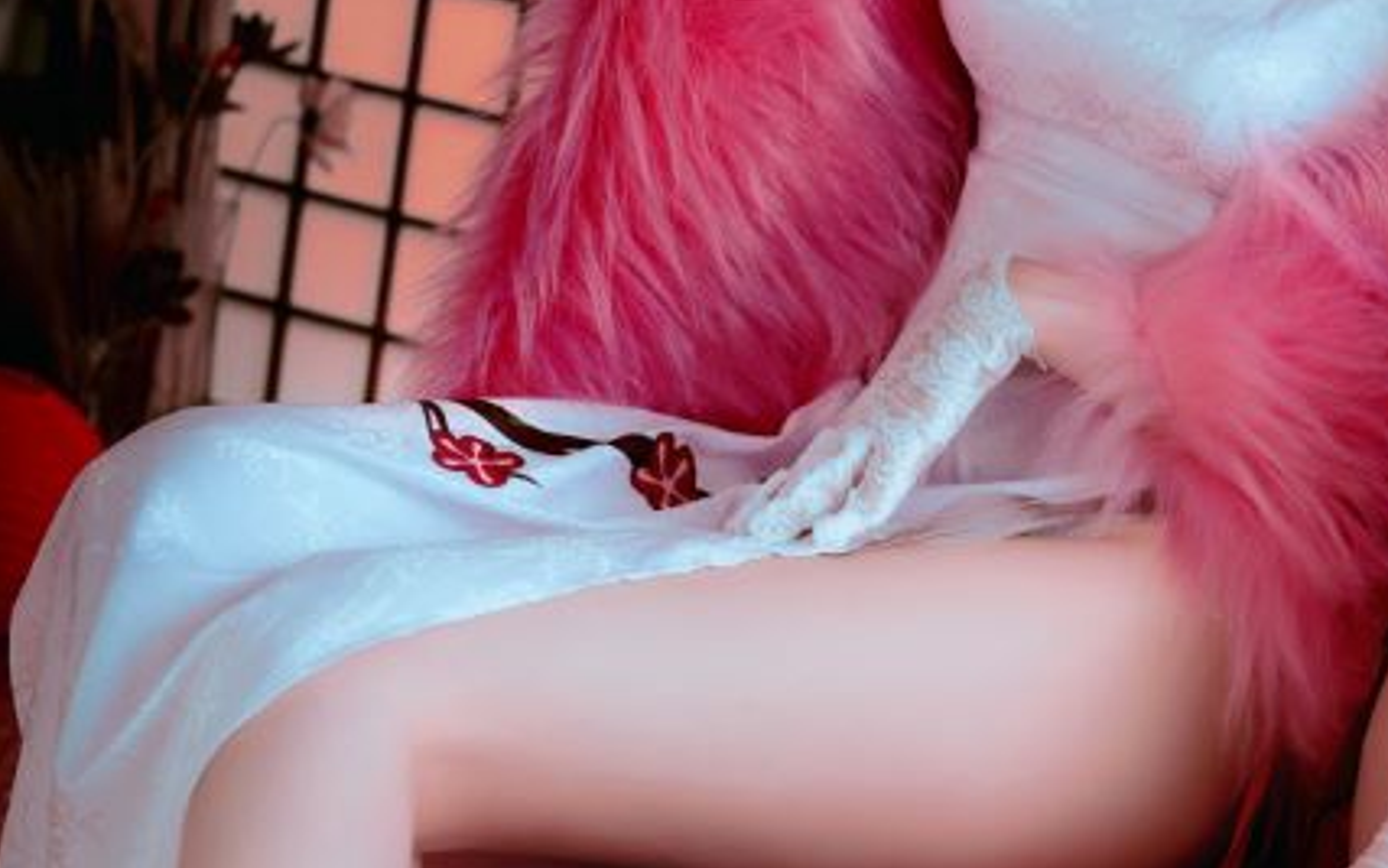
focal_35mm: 105
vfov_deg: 12.4
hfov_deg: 19.1
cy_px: 247
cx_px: 1456
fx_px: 3972
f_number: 2.8
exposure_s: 1/100
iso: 125
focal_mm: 40
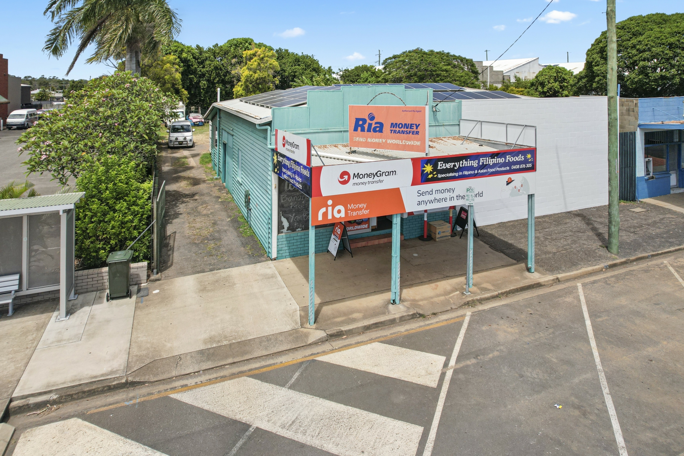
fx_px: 418
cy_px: 228
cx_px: 342
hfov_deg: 78.6
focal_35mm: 22
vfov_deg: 57.2
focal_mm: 8.38
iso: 120
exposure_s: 1/2500
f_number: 2.8
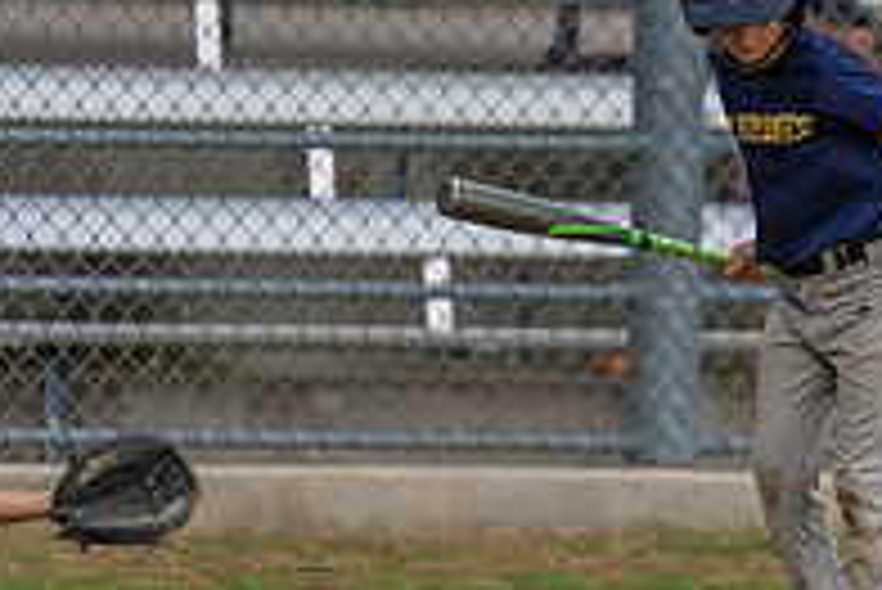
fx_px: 14539
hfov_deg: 3.5
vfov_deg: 2.3
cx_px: 702
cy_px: 281
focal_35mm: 593
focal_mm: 200
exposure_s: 1/1000
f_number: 2.8
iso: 1000
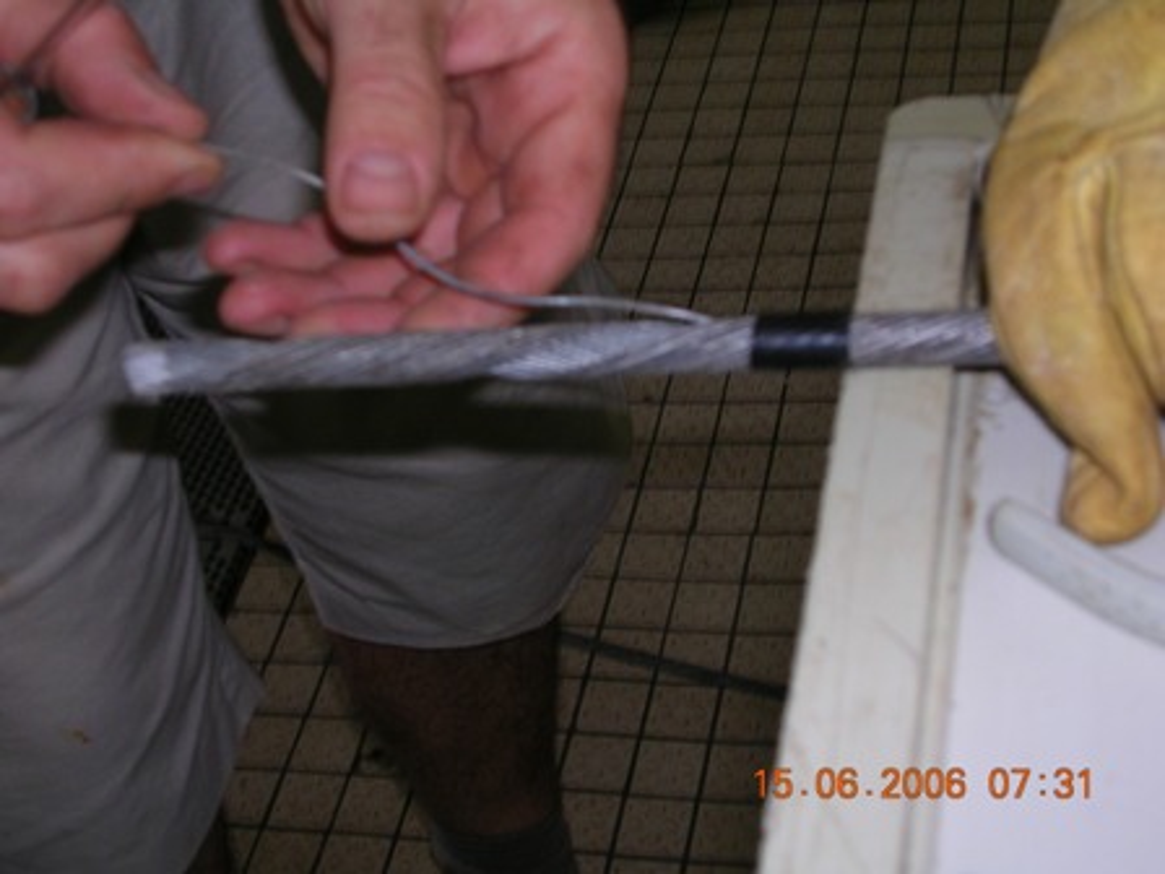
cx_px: 582
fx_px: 2019
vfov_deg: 24.4
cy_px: 437
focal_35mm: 60
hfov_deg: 32.2
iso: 50
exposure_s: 1/60.1
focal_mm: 9.1
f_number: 3.4
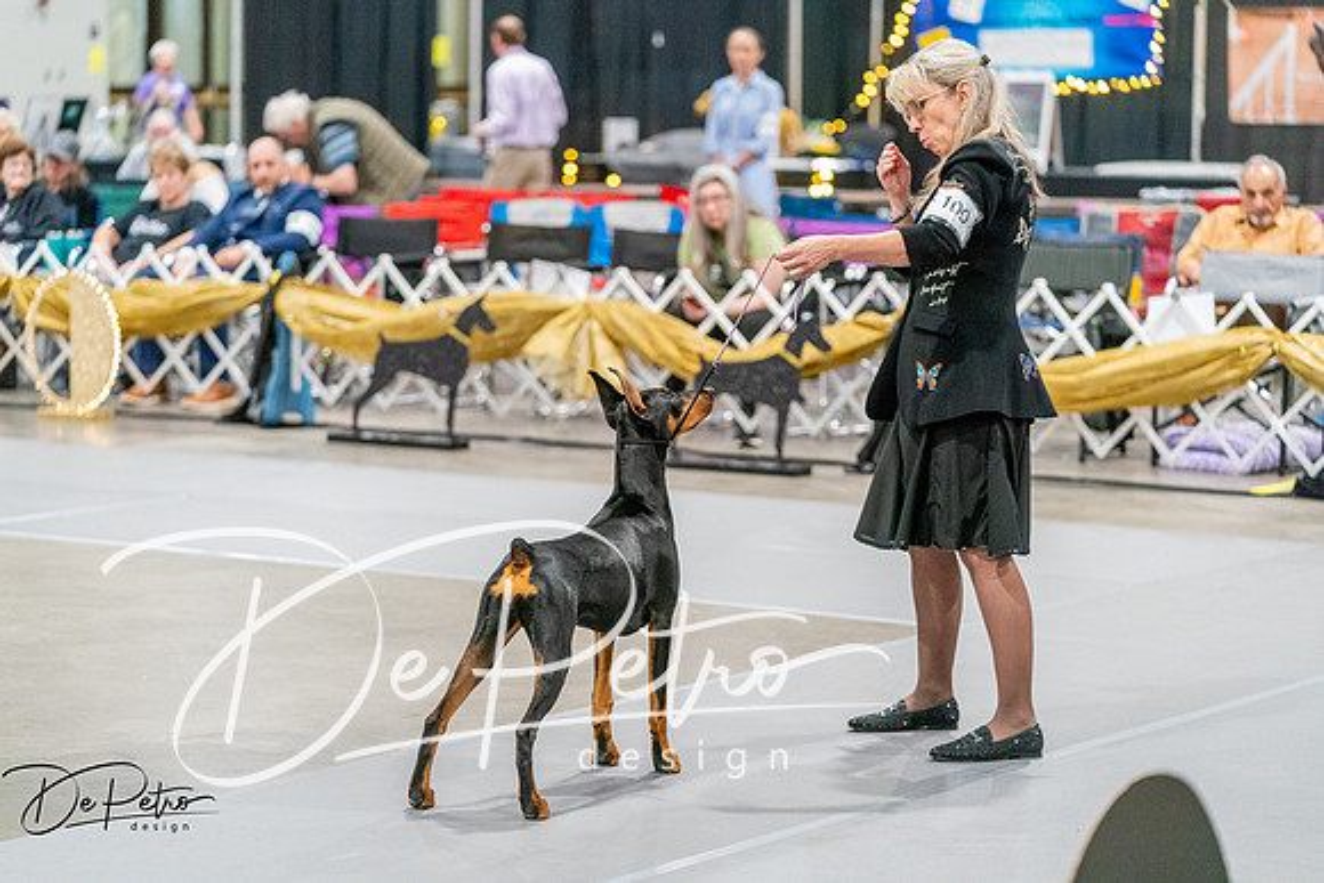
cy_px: 442
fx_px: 4083
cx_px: 662
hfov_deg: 18.4
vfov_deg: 12.3
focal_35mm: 111
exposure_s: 1/250
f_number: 2.8
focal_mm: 111
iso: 8000
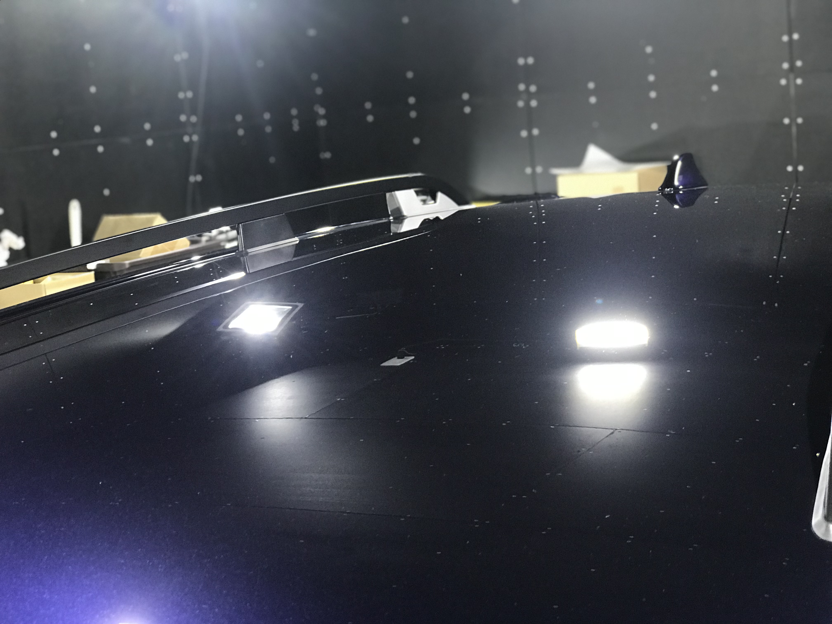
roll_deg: +5.8
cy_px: 312
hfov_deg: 33.8
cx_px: 416
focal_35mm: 57
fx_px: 1370
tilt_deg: -8.7
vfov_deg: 25.7
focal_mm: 6.6
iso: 400
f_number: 2.8
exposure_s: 1/60
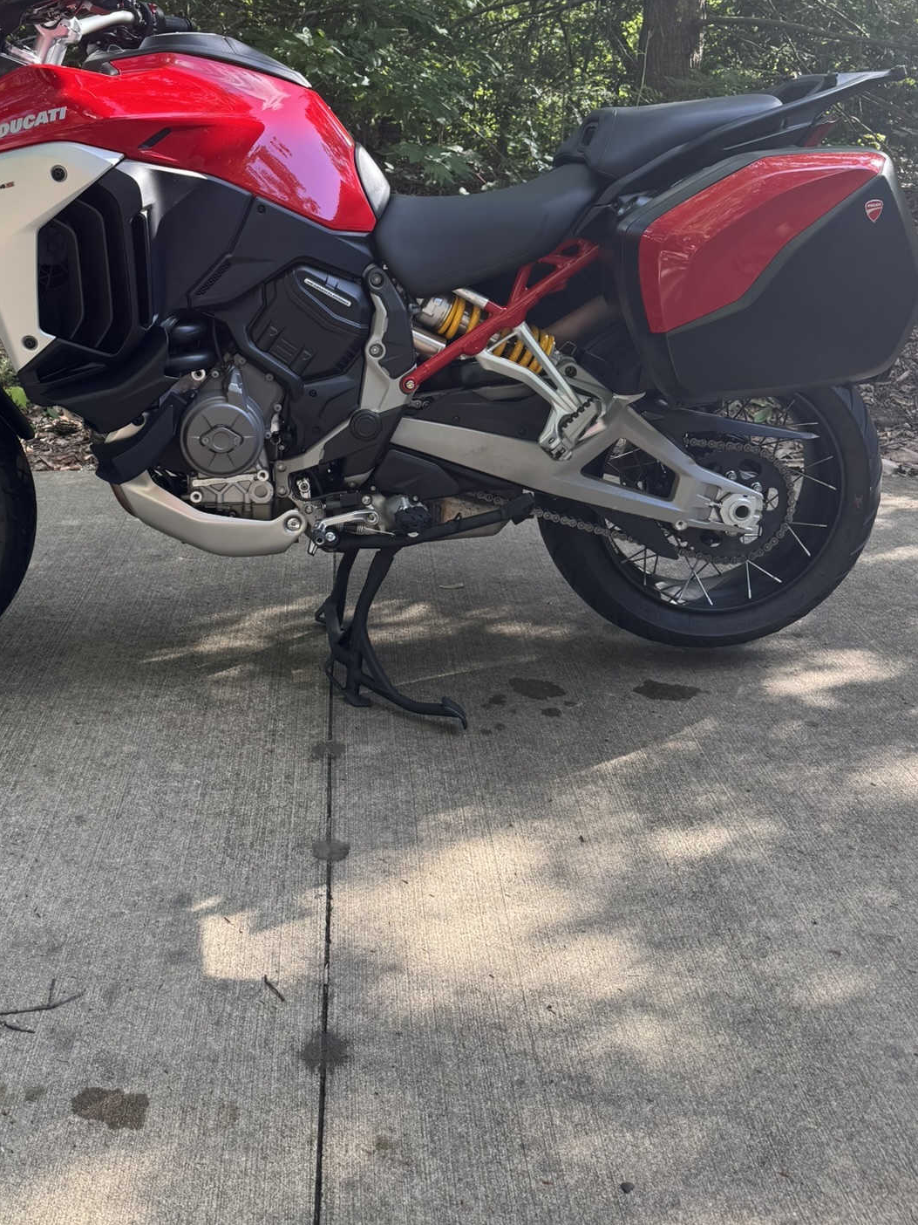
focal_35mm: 35
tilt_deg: -13.8
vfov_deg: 51.6
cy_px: 403
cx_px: 291
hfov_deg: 40.1
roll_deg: -2.5
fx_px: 1238
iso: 64
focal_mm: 6.76
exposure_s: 1/214
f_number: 1.78
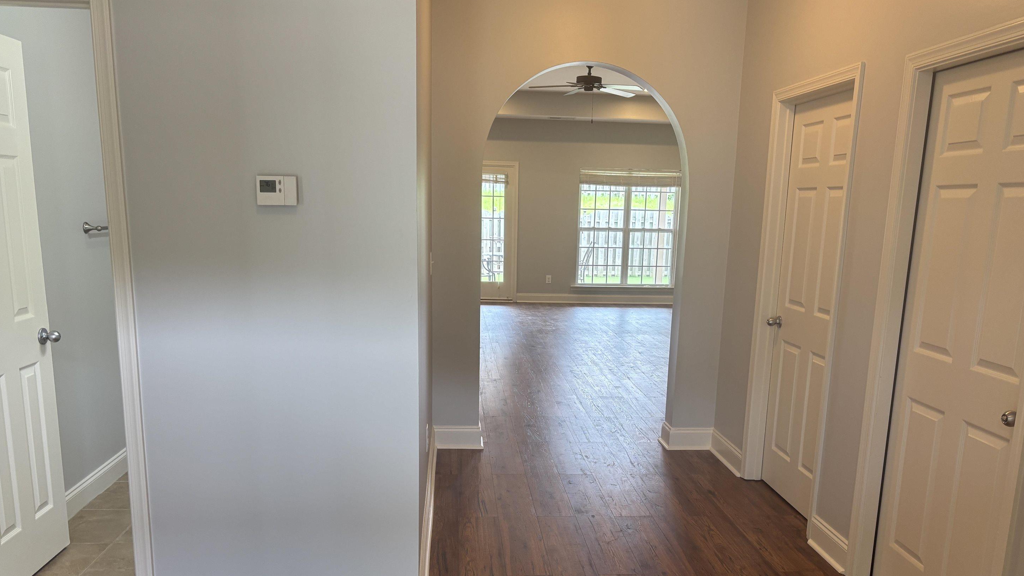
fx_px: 815
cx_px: 534
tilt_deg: -12.3
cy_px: 379
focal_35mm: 30
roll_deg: -1.6
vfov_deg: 38.6
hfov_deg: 64.3
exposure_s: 1/60
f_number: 1.6
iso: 80
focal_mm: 5.96
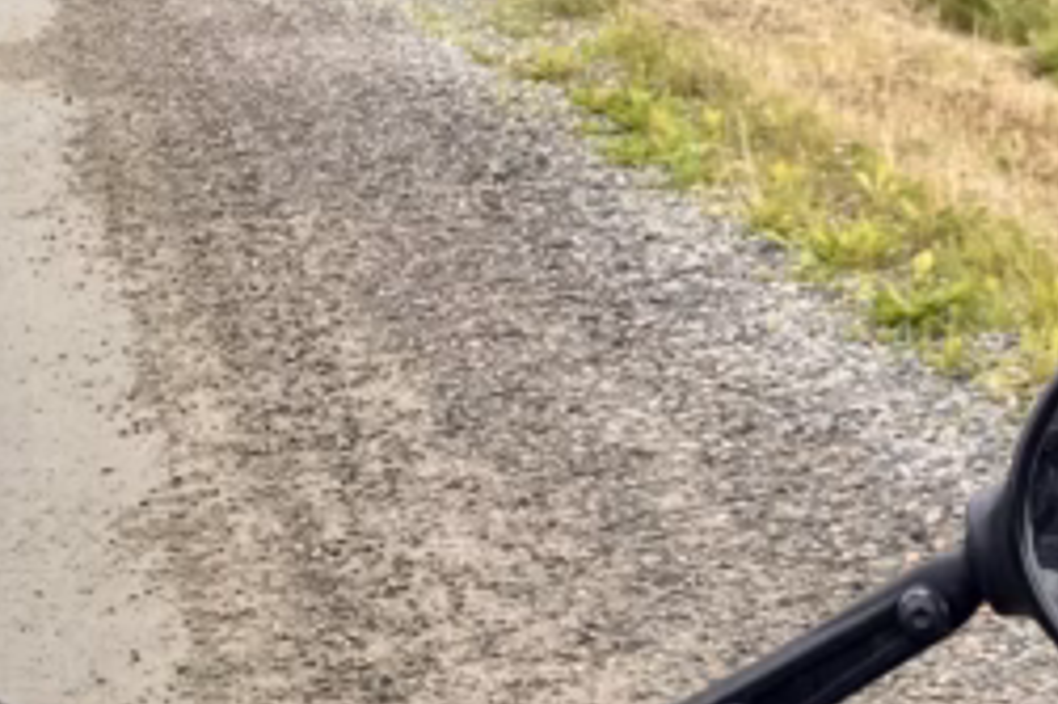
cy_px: 80
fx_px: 3495
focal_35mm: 119
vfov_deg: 11.4
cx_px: 430
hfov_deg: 17.2
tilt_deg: -6.7
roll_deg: +6.2
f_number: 1.8
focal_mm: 3.99
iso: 32
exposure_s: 1/500
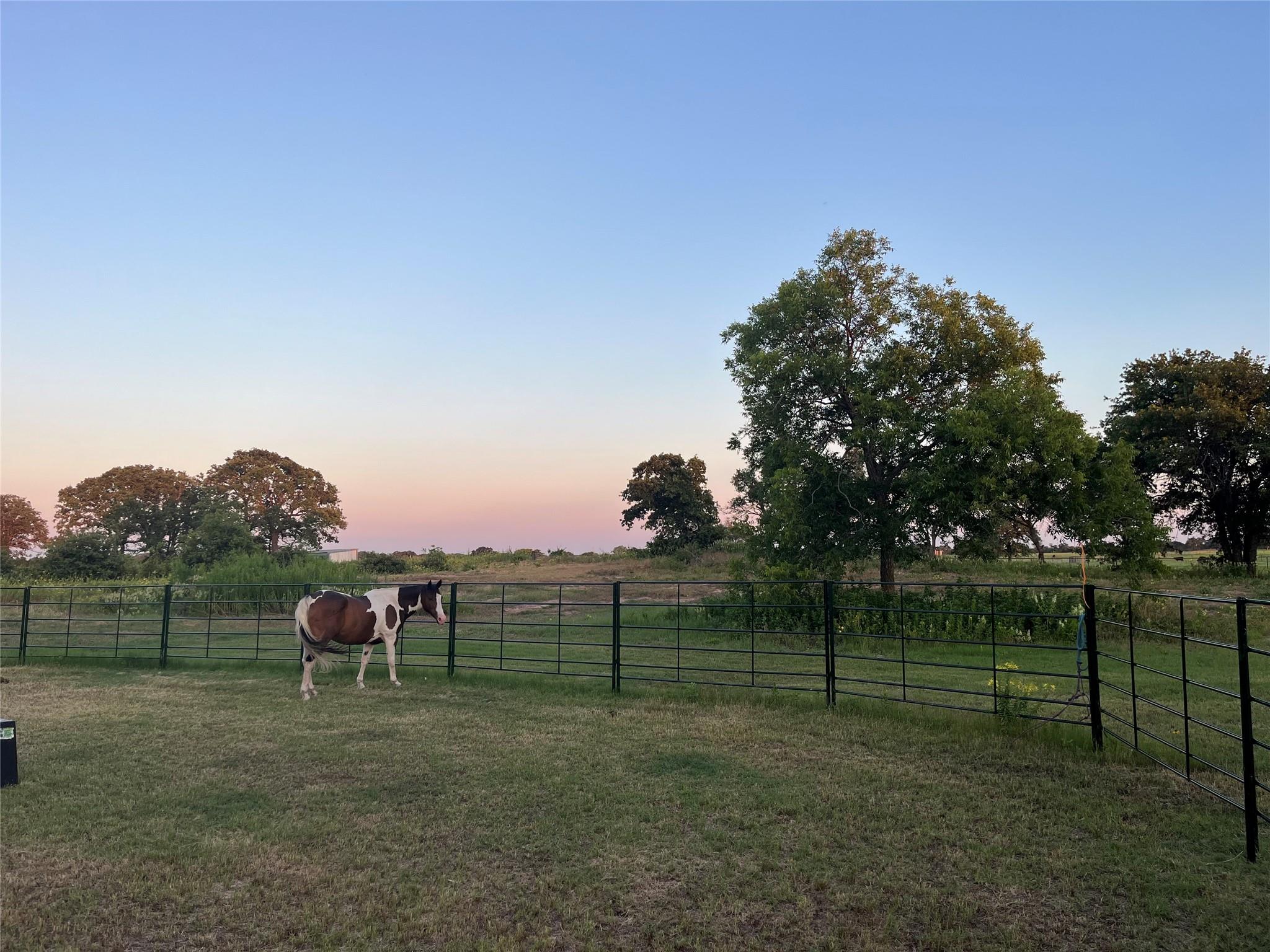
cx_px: 635
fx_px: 954
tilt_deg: +4.8
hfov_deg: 67.3
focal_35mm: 26
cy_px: 476
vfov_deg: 53.1
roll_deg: +0.7
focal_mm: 5.1
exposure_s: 1/432
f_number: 1.6
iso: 50
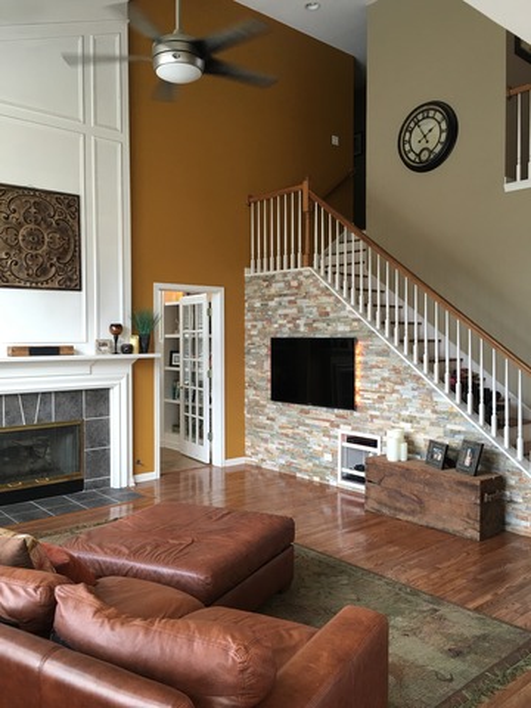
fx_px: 593
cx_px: 266
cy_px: 354
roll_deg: +0.7
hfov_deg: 48.2
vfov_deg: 61.7
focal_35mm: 29
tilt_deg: +0.3
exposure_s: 1/15
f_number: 2.2
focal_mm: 4.15
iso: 32
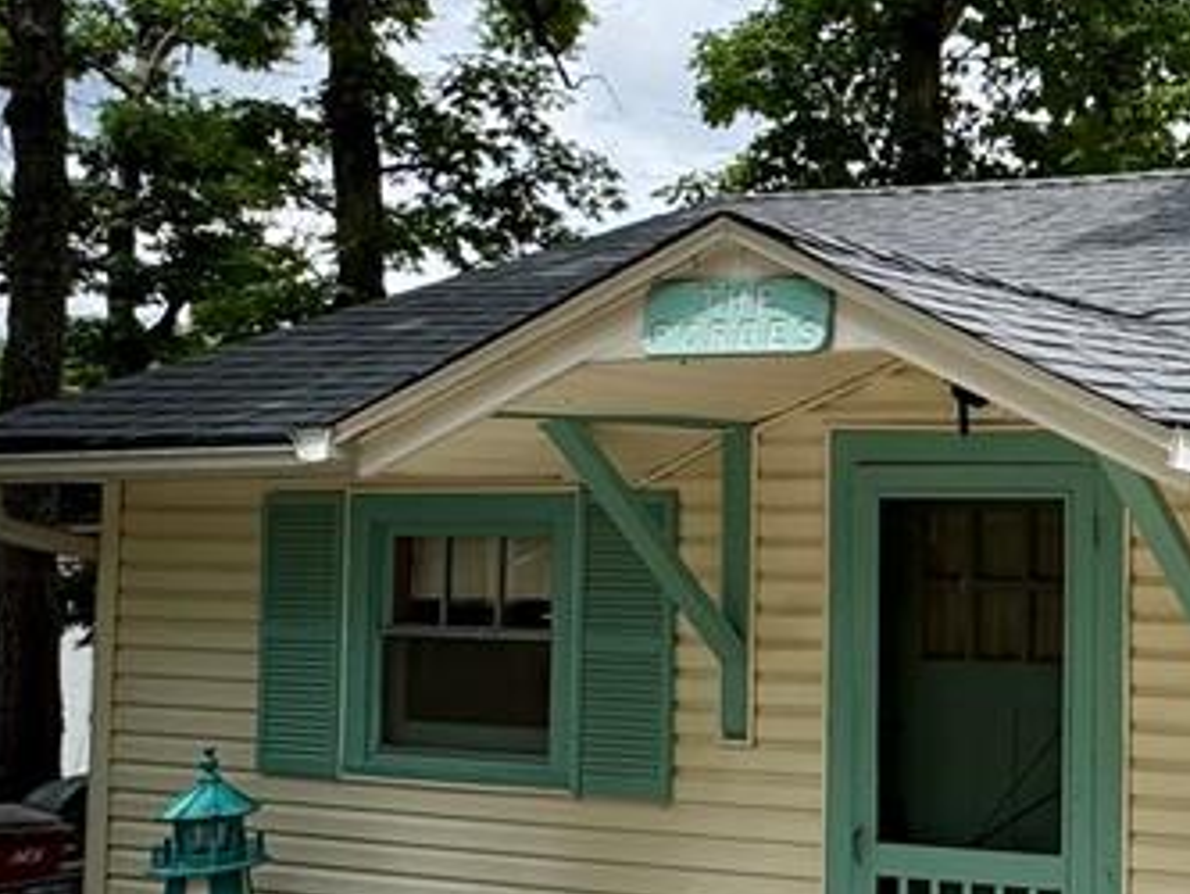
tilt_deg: +2.8
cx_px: 1565
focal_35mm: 43
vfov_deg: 33.6
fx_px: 1479
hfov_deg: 32.4
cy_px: 420
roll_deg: -0.2
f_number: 2.2
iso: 50
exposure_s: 1/1370
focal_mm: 2.22
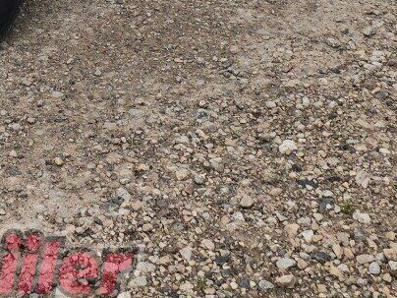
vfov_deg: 11.8
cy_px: -309
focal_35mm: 111
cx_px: -49
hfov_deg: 17.1
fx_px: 1273
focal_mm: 6.3
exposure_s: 1/180
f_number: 1.7
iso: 20
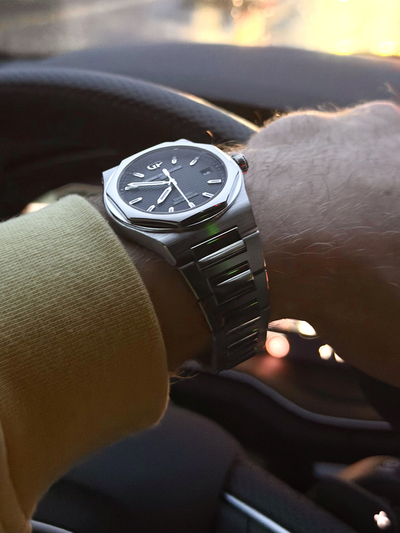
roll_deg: -0.7
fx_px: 740
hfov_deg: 30.3
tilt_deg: -17.9
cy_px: 266
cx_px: 200
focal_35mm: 48
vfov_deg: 39.7
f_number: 1.78
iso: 800
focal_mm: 6.76
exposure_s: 1/21
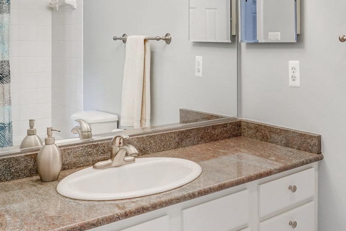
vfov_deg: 31.0
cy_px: 42
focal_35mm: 42
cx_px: 309
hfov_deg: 42.7
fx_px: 404
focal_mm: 17
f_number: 8
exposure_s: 1/30
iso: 1250
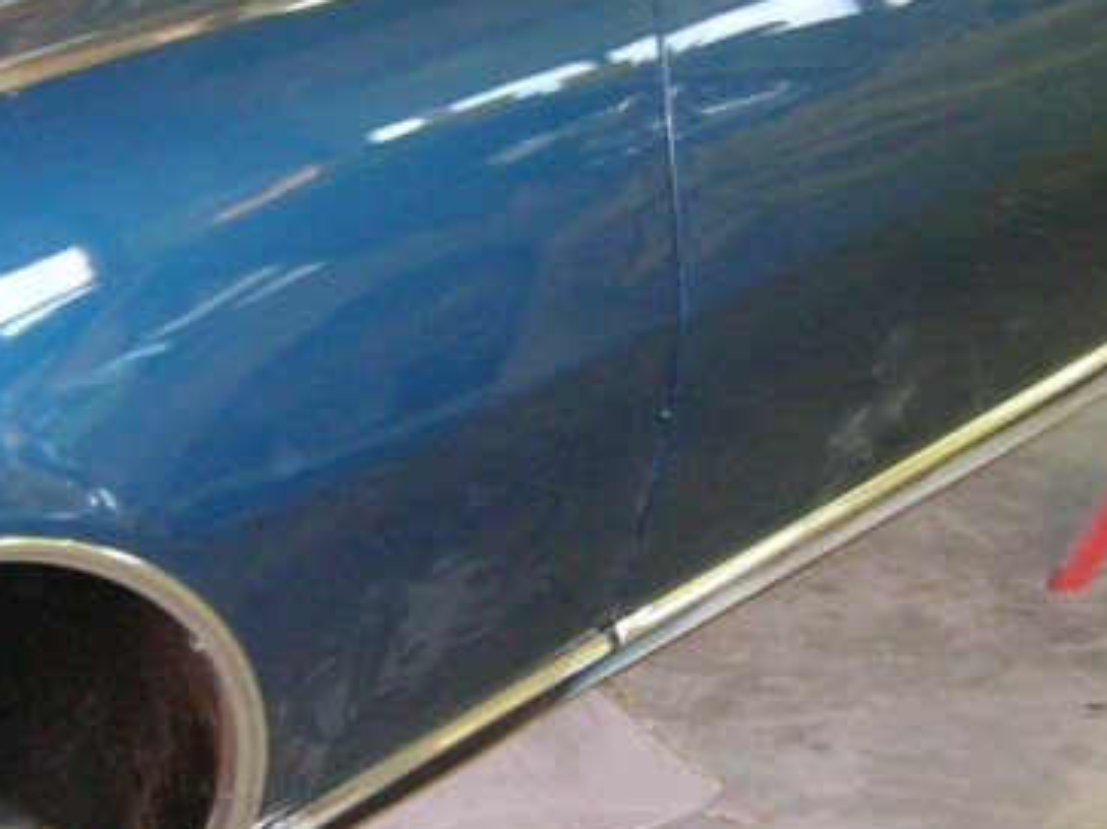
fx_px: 3069
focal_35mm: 96
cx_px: 506
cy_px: 384
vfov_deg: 15.4
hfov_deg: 20.4
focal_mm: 5.7
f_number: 2.9
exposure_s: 1/7.7
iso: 200
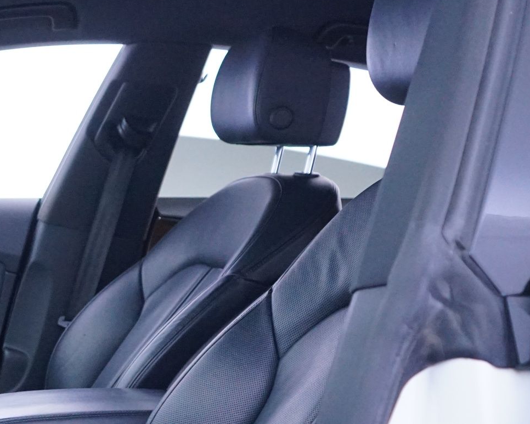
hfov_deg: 25.1
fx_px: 1067
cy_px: 388
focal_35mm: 68
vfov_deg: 21.9
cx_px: -108
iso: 3200
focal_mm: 28
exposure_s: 1/30
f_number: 3.5
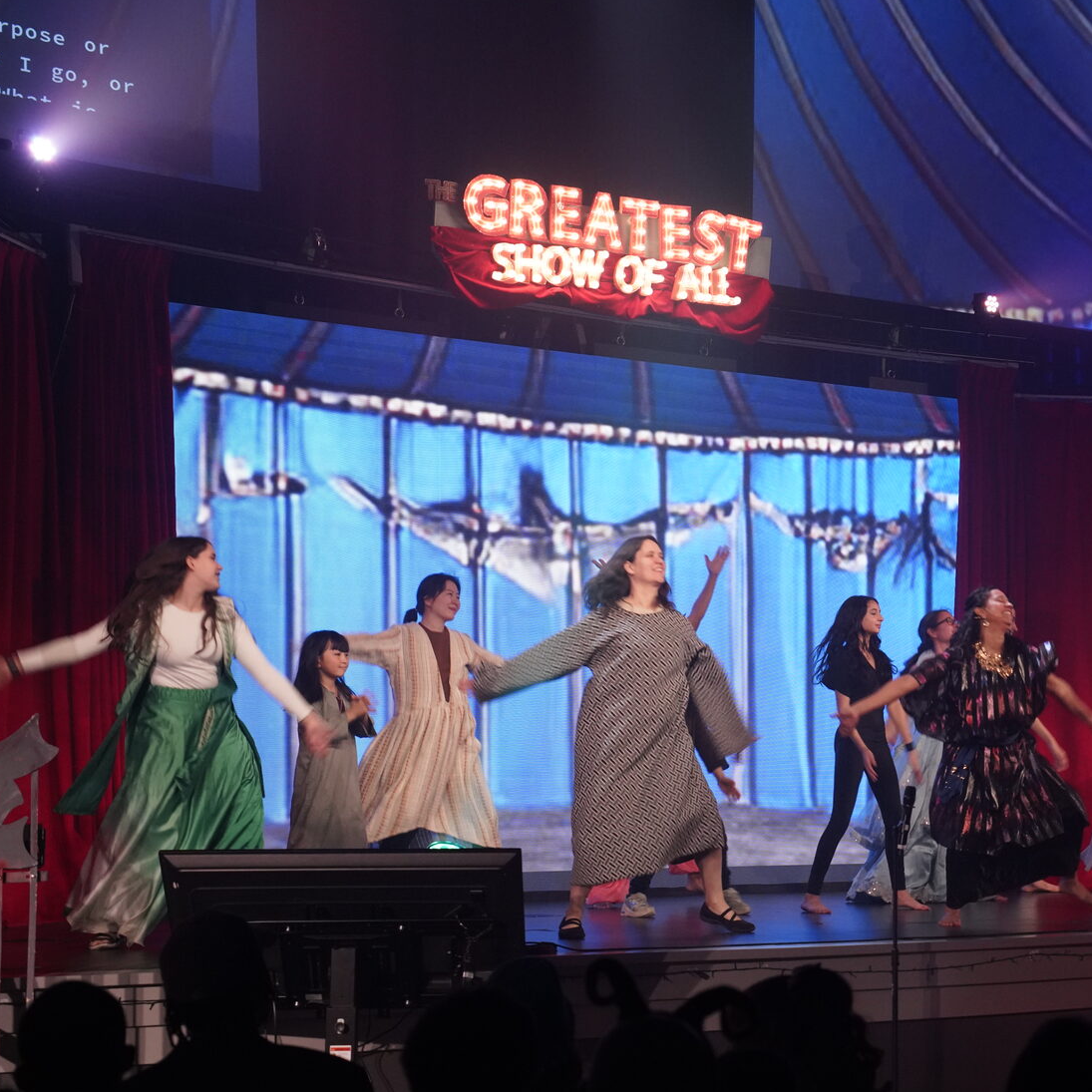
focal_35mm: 79
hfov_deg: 21.7
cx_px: 865
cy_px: 602
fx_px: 2820
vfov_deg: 21.9
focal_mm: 53
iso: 3200
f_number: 4.5
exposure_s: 1/80
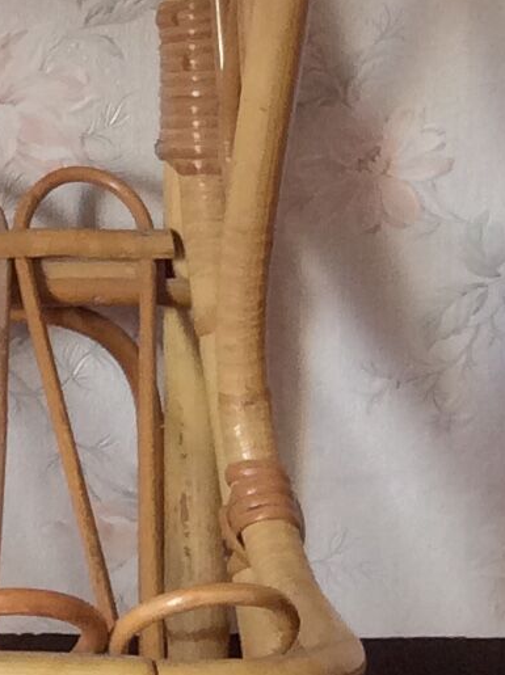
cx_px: -236
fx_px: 3138
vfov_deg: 12.2
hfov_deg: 9.0
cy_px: 34
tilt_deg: -9.1
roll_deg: -0.3
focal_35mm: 161
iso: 64
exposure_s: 1/25
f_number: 2.4
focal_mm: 3.3
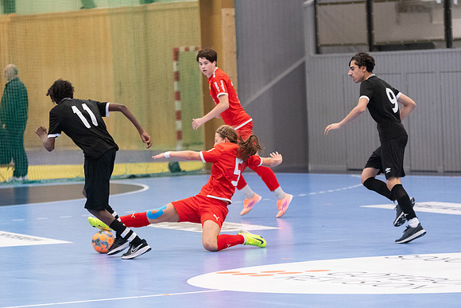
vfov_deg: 6.1
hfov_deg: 9.1
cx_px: 230
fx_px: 2882
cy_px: 154
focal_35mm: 225
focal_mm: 150
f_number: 3.2
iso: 5000
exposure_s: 1/640
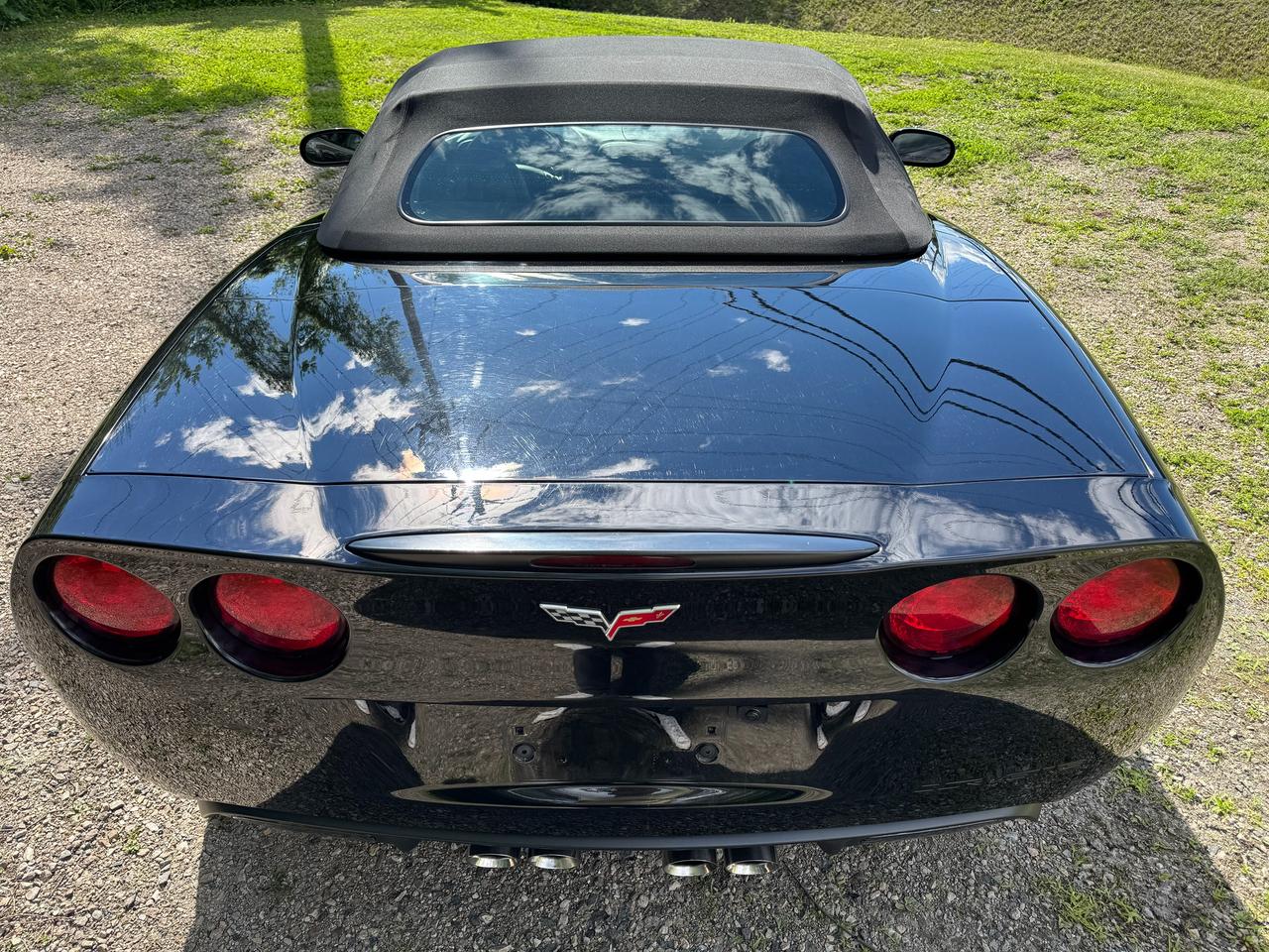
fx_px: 880
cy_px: 476
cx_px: 634
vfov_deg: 56.8
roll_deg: +0.2
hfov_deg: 71.6
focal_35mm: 24
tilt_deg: -34.2
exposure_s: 1/1524
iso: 80
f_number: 1.78
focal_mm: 6.76
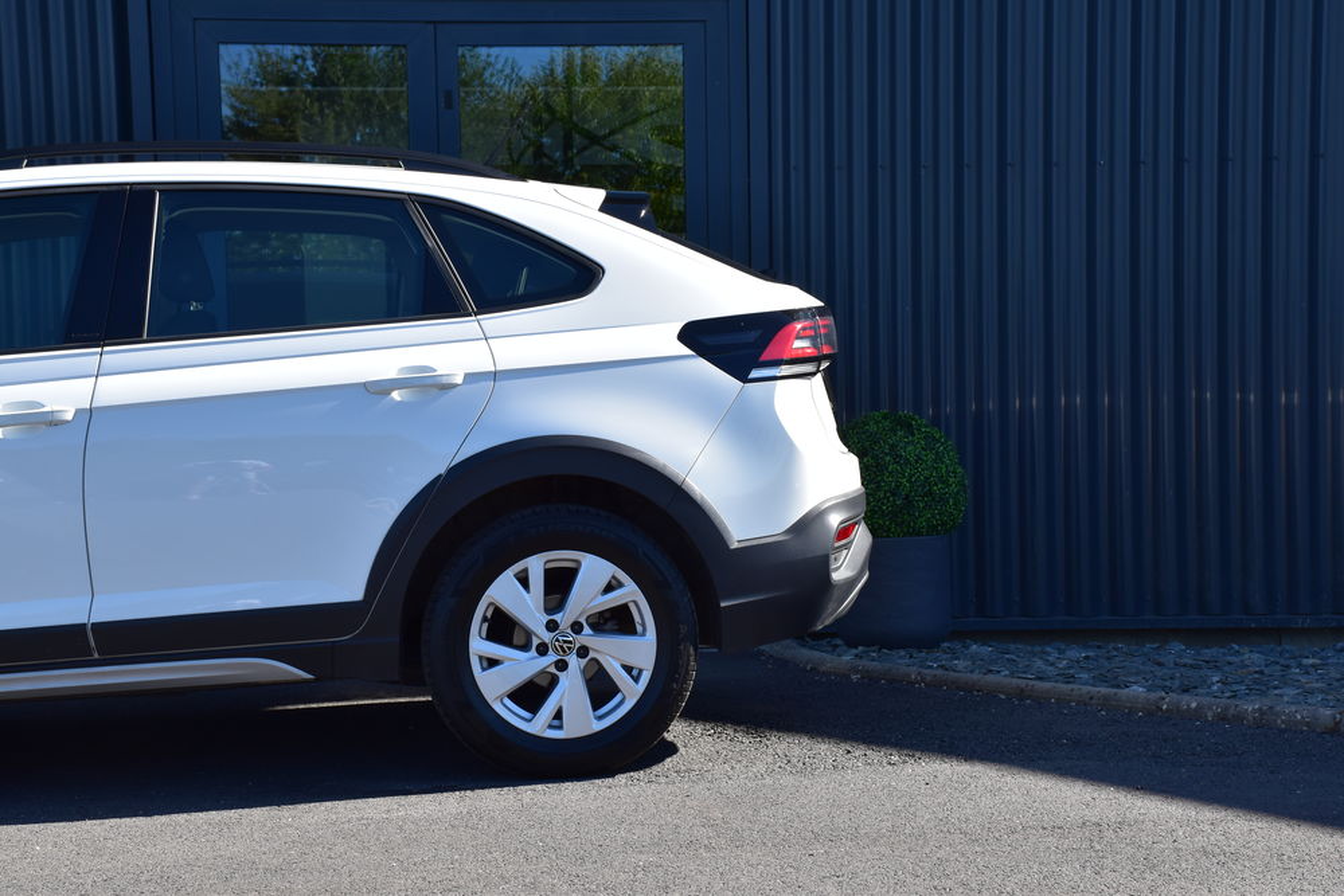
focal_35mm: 72
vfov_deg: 18.9
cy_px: 448
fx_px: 2688
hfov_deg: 28.1
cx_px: 672
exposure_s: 1/250
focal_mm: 48
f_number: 10
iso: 400
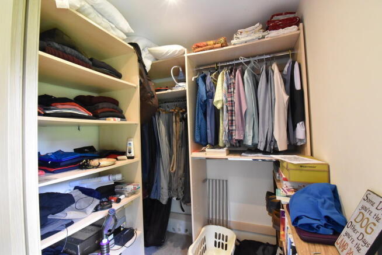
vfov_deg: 77.4
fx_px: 159
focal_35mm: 15
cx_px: 191
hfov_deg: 100.4
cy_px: 128
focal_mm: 10
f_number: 11
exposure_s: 1/15
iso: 4500
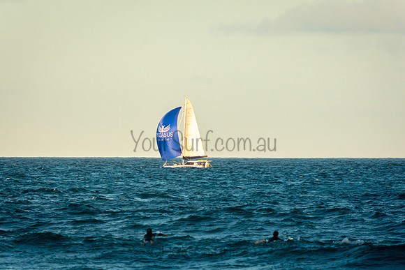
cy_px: 135
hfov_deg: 4.2
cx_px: 202
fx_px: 5495
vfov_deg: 2.8
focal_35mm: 488
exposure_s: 1/800
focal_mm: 320
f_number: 5.6
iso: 250
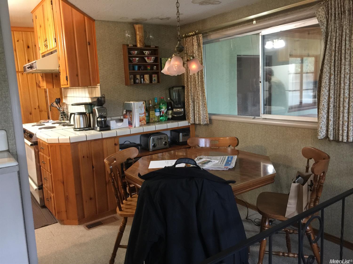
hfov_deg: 61.7
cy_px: 132
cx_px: 176
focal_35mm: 29
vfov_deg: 48.2
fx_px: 296
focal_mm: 4.15
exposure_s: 1/8
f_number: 2.2
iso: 125
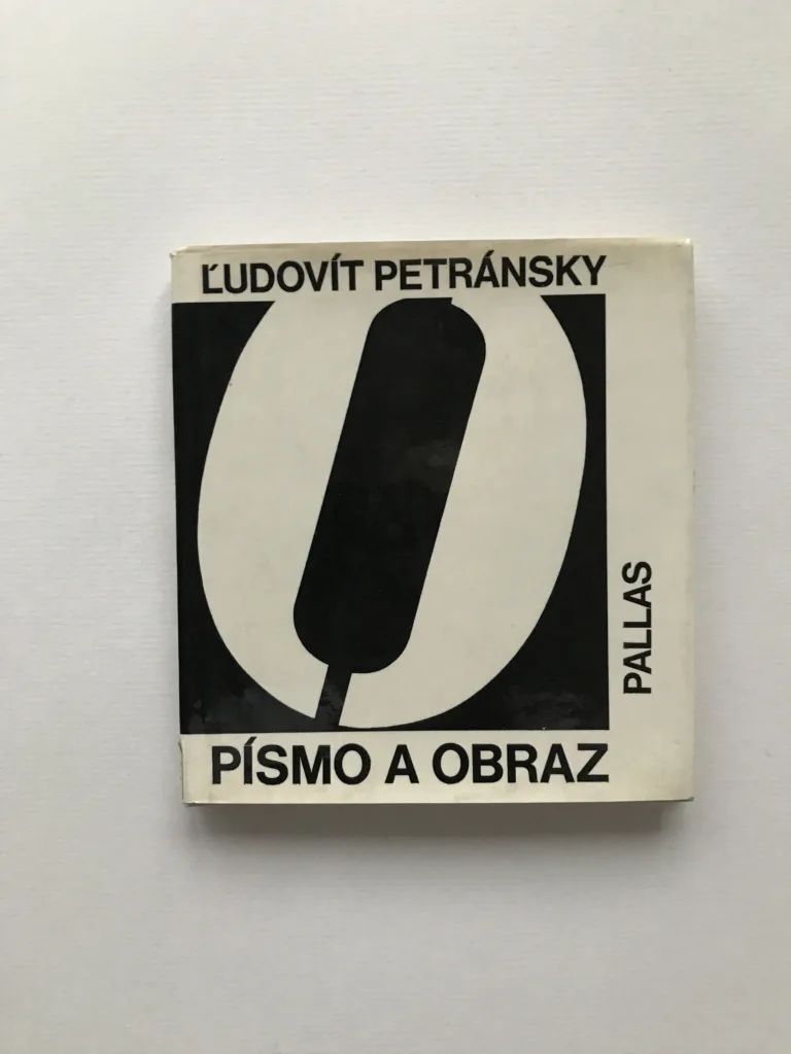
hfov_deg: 49.7
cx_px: 396
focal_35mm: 28
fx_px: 853
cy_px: 527
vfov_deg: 63.4
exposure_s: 1/17
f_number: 1.8
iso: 100
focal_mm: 3.99
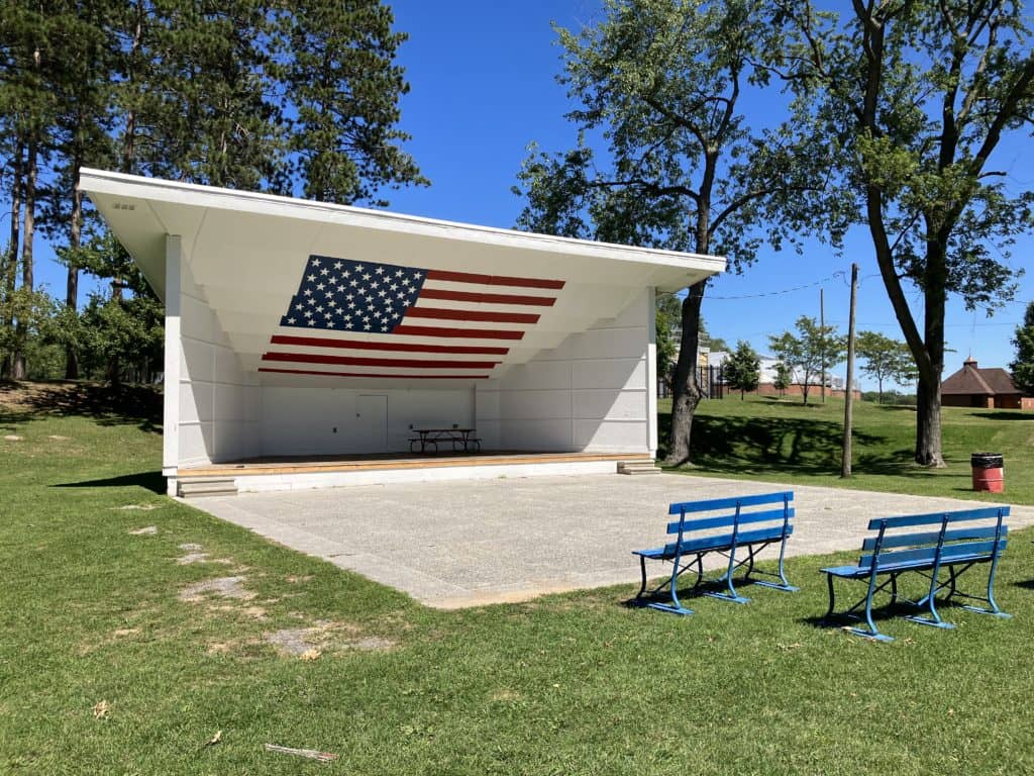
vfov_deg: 49.7
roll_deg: +0.0
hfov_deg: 63.4
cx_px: 517
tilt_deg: +2.5
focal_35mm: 28
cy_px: 388
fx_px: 836
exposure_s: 1/2088
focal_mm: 3.99
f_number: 1.8
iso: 32
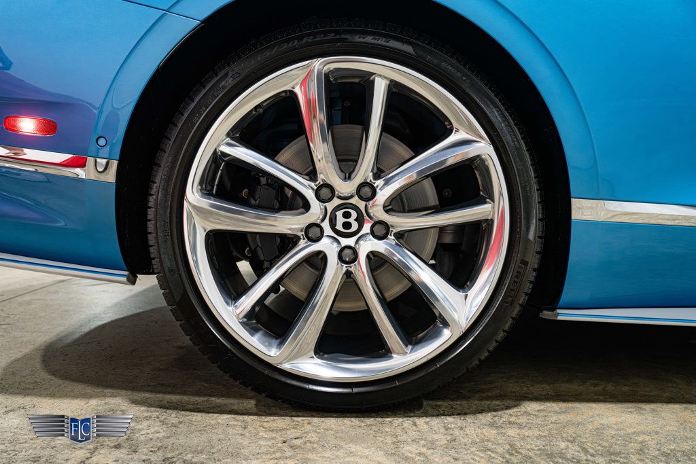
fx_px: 638
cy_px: 232
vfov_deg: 40.0
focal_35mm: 33
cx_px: 348
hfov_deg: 57.2
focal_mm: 33
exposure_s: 1/30
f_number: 5
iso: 1600
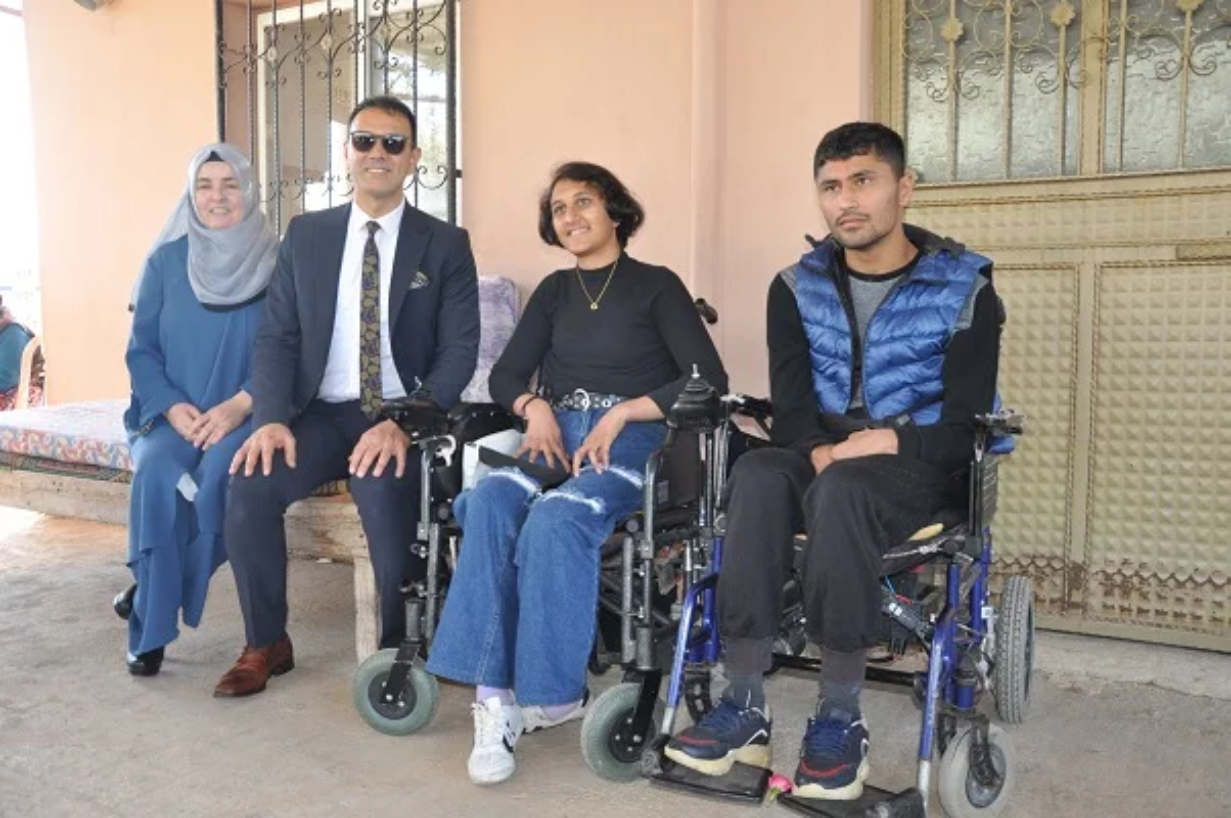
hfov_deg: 59.5
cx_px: 616
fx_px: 1076
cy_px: 409
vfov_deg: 41.6
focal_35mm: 32
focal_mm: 21
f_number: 3.8
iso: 400
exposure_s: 1/125
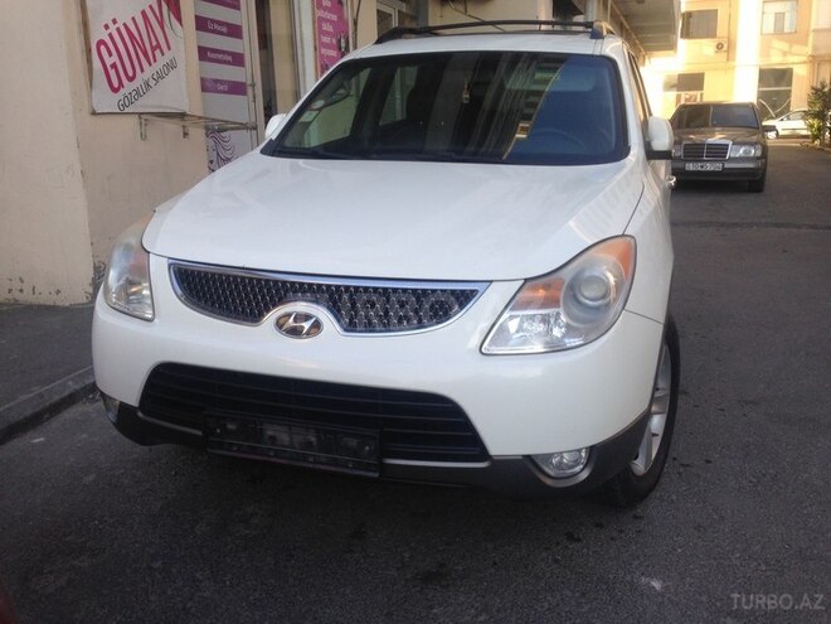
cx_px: 416
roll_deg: +1.0
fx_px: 792
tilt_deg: -12.3
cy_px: 312
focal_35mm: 33
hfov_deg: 55.4
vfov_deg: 42.9
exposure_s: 1/287
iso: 50
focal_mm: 4.12
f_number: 2.4
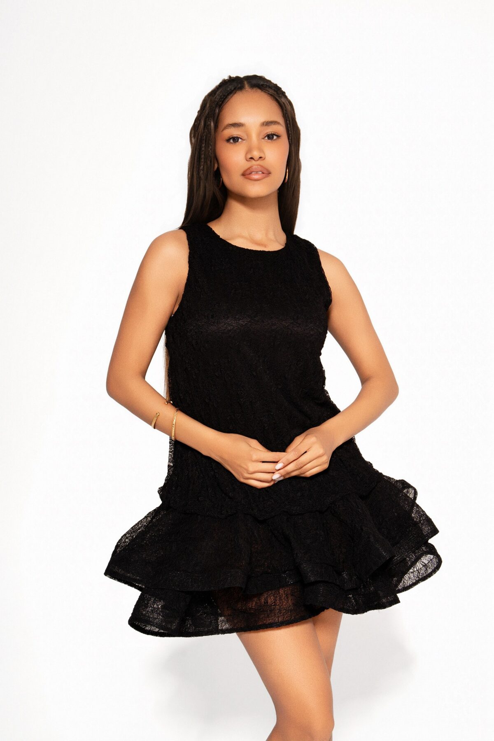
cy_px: 370
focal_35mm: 63
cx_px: 247
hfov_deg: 21.6
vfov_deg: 31.9
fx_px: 1297
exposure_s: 1/160
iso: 100
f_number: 9
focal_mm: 63
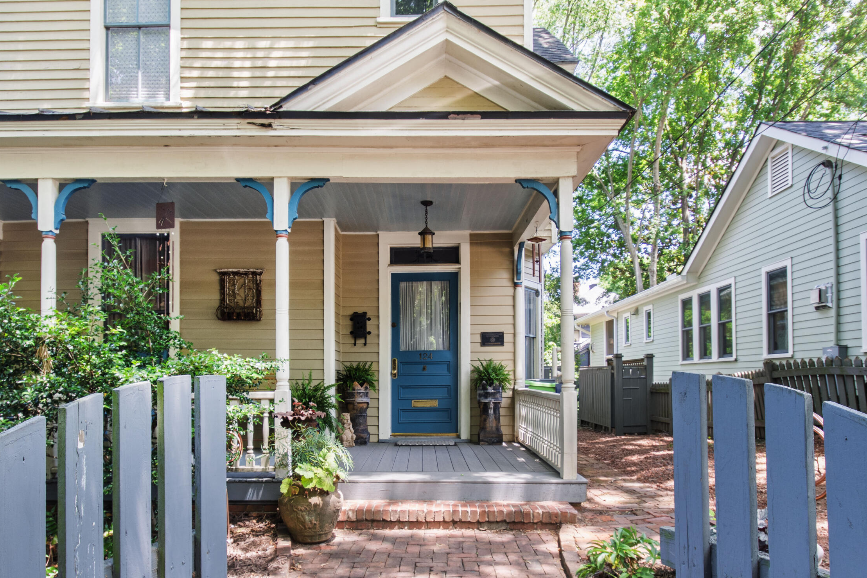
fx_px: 562
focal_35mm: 23
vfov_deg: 53.7
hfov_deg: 75.2
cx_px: 400
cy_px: 367
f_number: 8
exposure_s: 1/10
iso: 100
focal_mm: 11.5
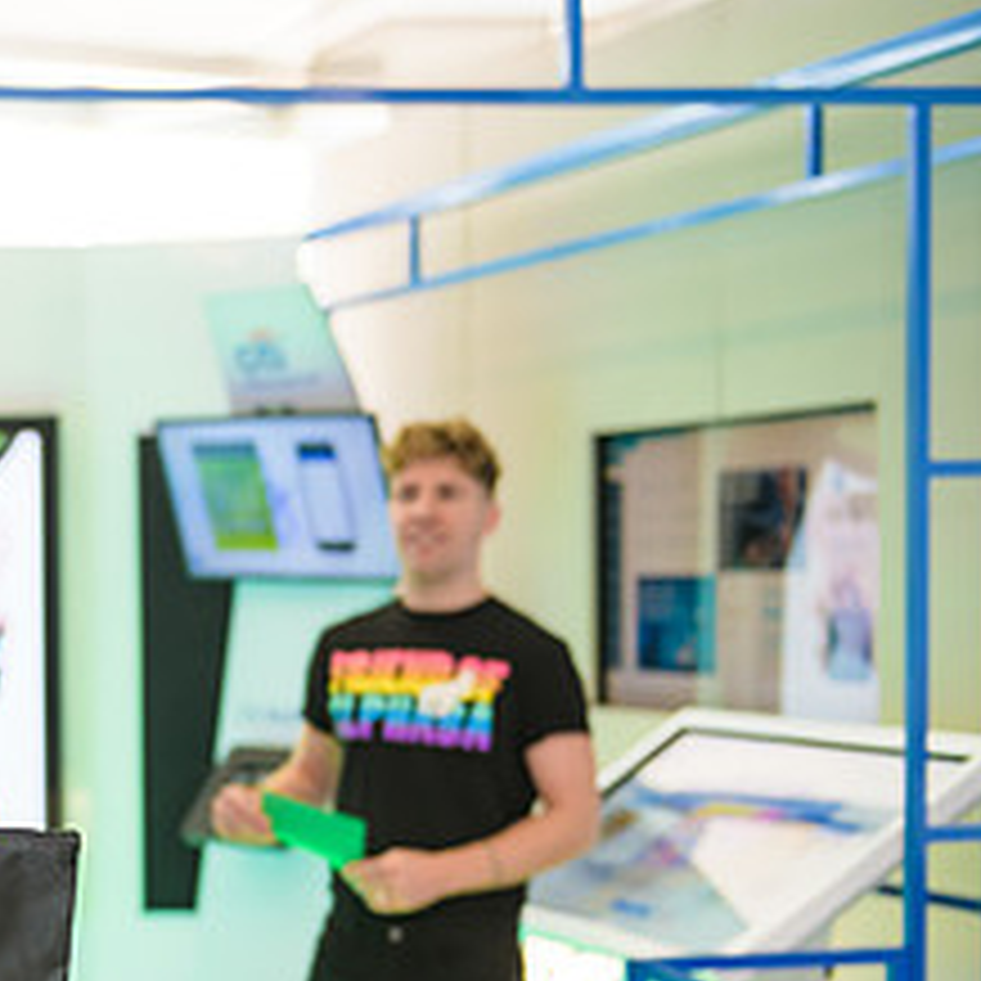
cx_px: -302
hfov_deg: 18.7
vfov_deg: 20.0
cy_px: 758
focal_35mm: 86
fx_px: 2757
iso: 400
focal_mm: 38
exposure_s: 1/125
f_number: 3.2
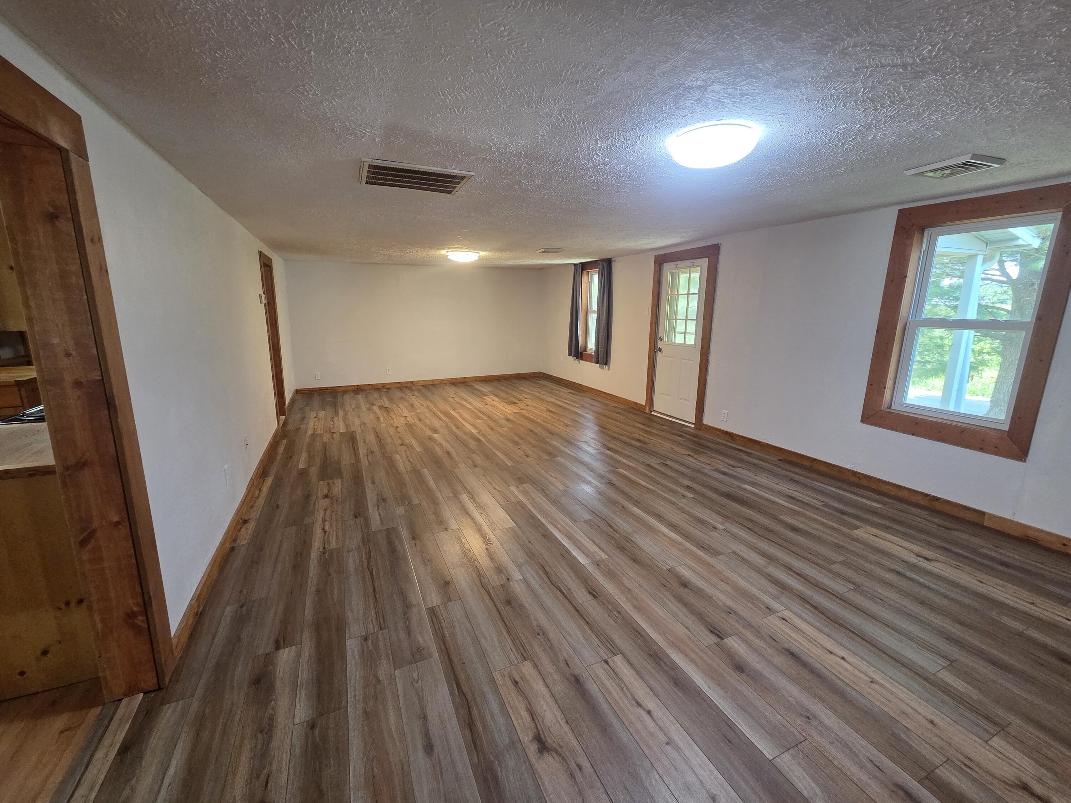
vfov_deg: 89.9
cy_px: 402
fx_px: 402
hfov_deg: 106.2
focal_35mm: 13
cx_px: 536
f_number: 2.2
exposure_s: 1/60
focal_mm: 2.2
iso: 320
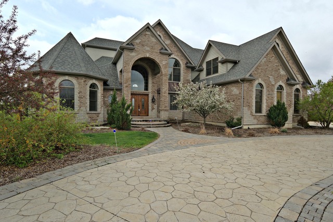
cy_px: 111
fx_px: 167
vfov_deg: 67.4
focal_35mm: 18
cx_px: 166
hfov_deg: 90.0
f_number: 6.3
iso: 100
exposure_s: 1/180
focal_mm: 12
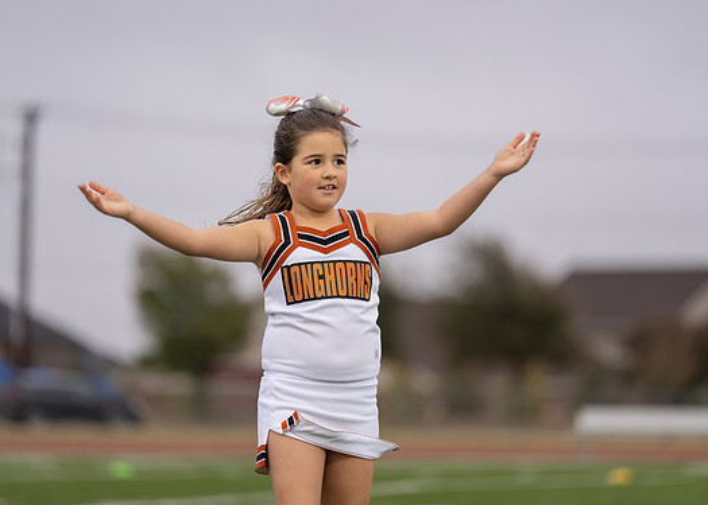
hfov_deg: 9.8
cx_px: 330
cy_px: 248
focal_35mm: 206
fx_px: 4142
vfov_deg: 7.0
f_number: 2.8
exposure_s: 1/1000
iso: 500
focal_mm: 178
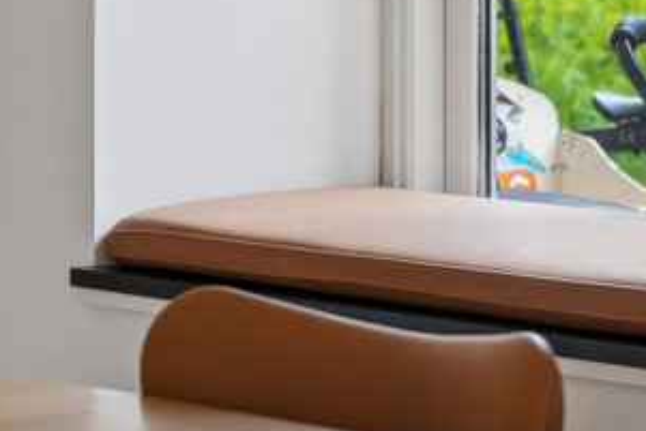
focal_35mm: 243
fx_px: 4368
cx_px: 459
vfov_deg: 5.6
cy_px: 59
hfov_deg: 8.4
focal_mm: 61
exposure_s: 1/60
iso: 200
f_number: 4
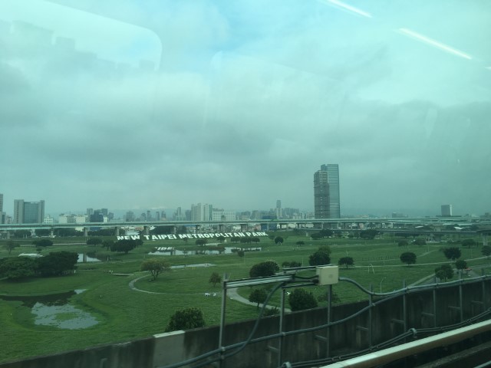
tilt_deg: +2.2
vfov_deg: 48.2
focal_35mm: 29
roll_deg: +2.9
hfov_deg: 61.7
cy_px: 184
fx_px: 411
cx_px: 246
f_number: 2.2
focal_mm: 4.15
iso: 25
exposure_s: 1/699
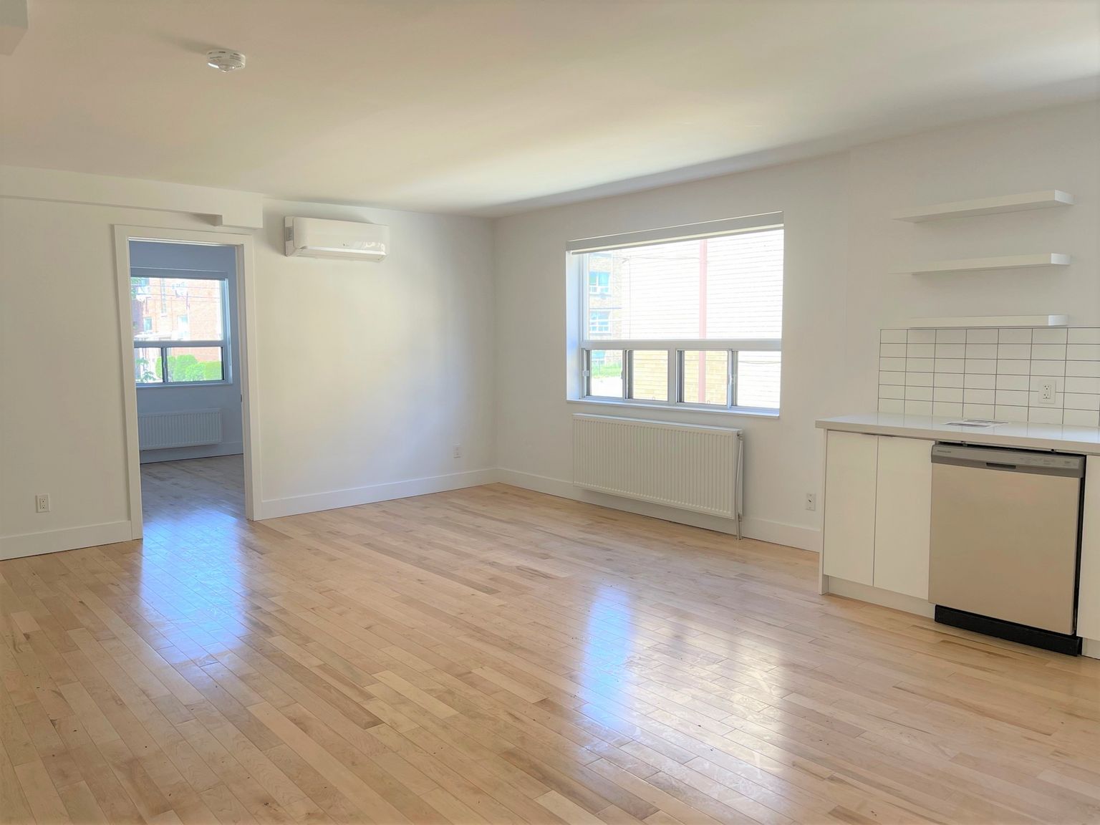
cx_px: 550
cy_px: 412
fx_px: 826
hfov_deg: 67.3
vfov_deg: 53.1
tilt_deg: -5.1
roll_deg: +0.9
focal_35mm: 26
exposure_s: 1/121
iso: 40
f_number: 1.6
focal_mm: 5.1
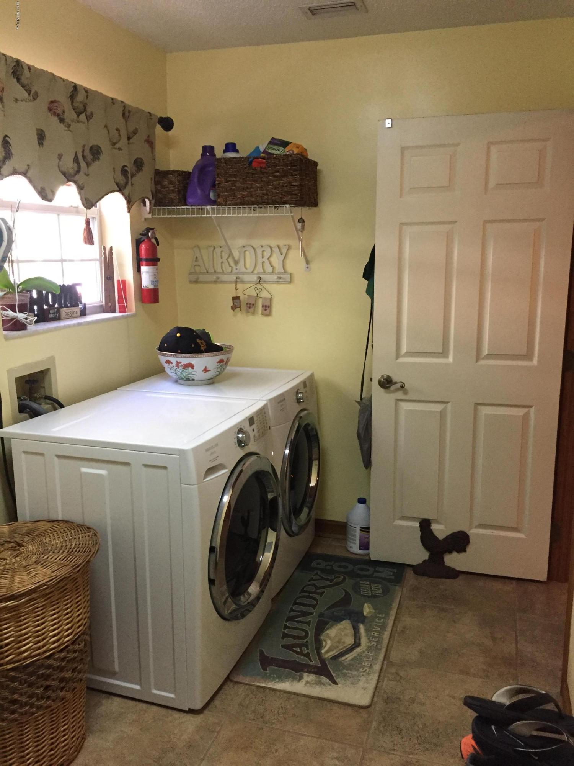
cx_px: 287
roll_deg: +0.7
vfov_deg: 61.7
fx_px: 641
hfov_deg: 48.2
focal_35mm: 29
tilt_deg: -12.2
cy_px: 383
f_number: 2.2
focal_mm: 4.15
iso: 200
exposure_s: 1/30
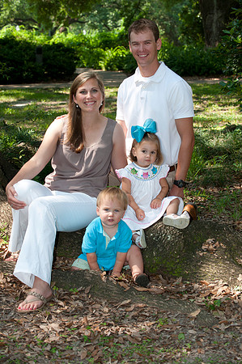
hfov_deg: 16.6
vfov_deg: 24.8
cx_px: 121
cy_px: 182
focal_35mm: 82
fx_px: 829
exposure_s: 1/125
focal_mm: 82
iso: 250
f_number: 5.6
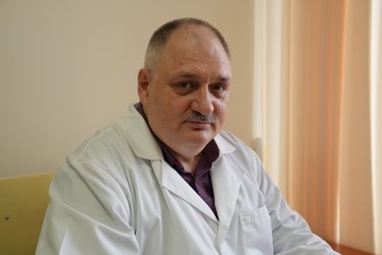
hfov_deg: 47.4
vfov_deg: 32.7
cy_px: 128
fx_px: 435
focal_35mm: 41
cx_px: 191
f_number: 4
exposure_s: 1/160
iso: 500
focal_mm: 41
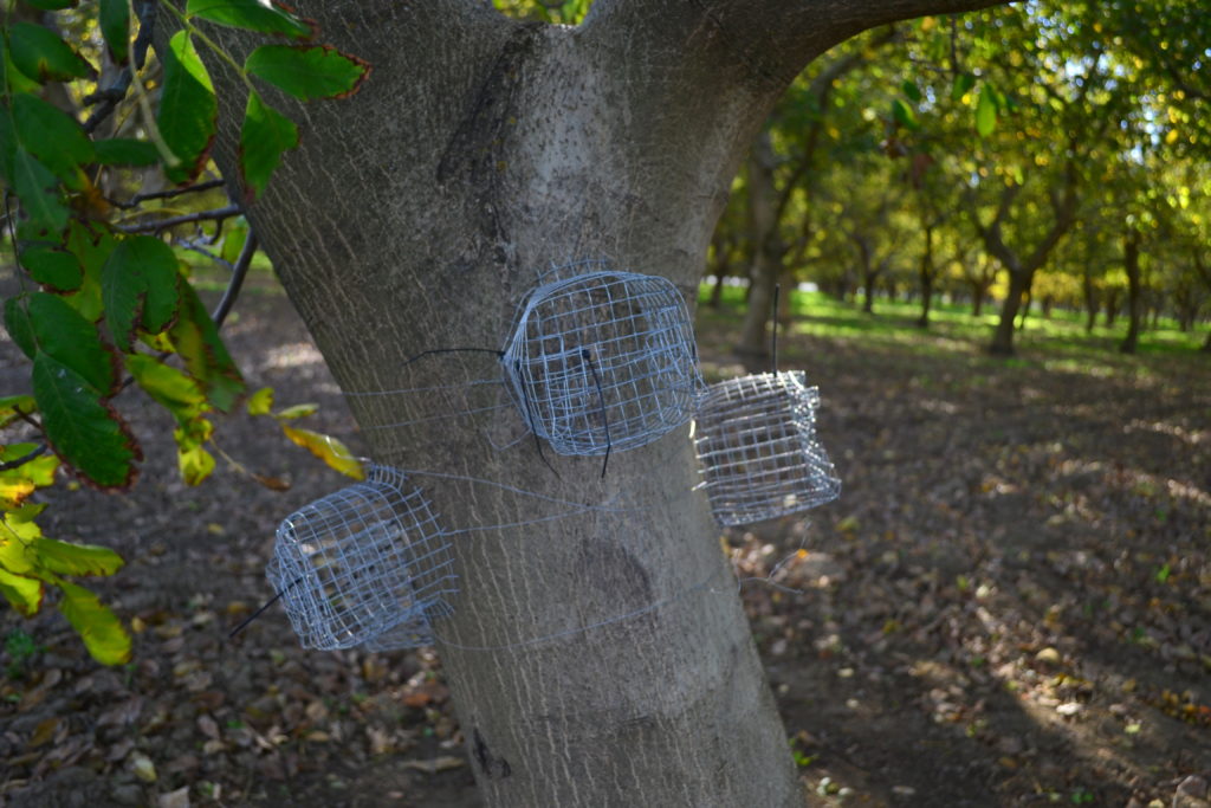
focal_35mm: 33
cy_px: 404
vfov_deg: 40.0
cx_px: 606
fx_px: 1110
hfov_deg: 57.2
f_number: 4
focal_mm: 22
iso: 100
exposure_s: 1/30
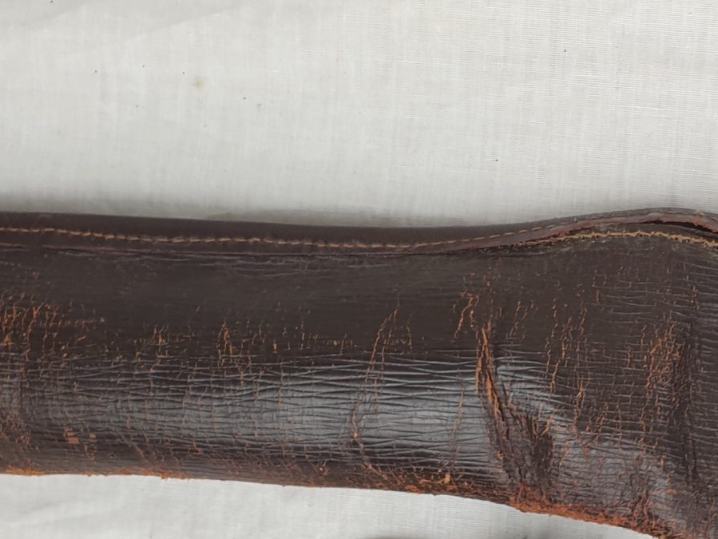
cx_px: 667
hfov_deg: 25.4
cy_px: 434
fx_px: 1536
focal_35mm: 74
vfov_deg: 19.7
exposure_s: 1/50
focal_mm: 4.3
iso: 50
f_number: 2.4
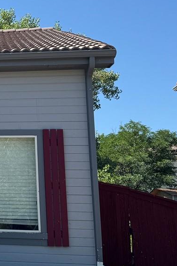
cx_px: -100
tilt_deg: +10.3
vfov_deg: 28.8
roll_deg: -1.4
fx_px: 517
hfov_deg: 17.2
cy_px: 109
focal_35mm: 70
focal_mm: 6.76
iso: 80
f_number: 1.78
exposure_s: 1/3096
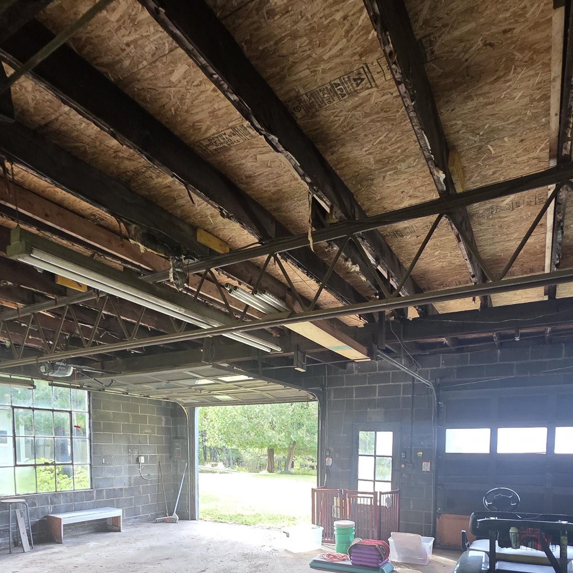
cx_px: 310
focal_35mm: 21
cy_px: 482
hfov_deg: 72.0
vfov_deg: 63.8
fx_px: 393
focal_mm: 2.2
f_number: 1.9
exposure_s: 1/60
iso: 200
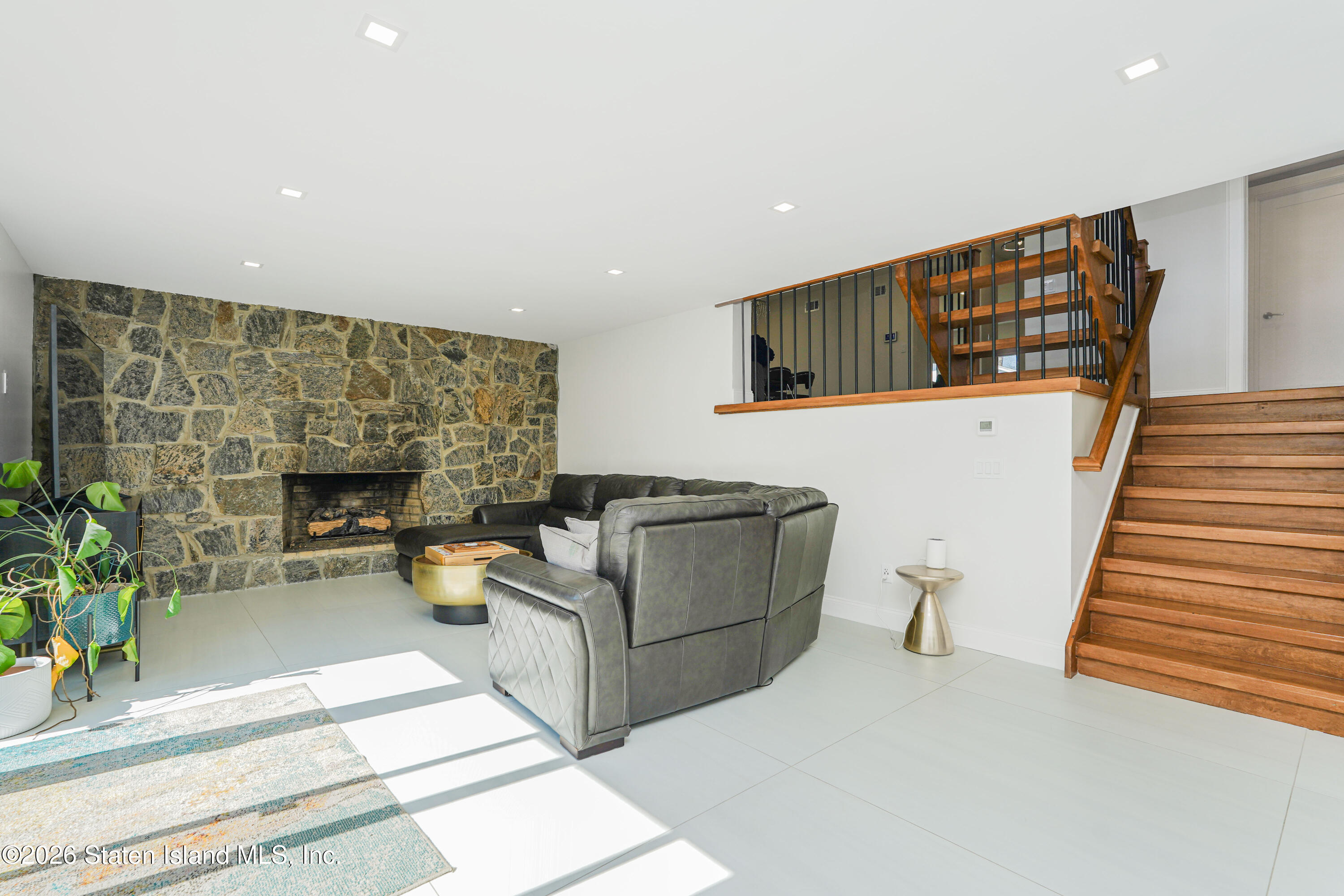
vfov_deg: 73.7
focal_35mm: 16
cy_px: 448
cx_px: 672
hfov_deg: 96.7
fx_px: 597
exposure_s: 1/80
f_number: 6.3
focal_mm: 16
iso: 50
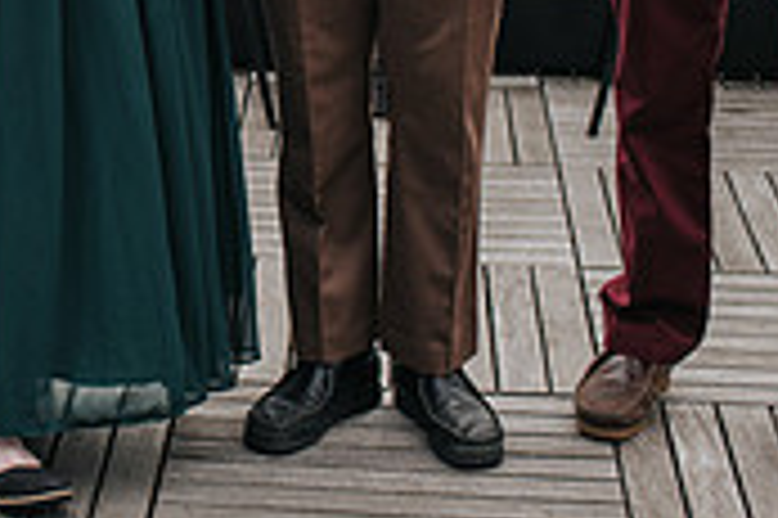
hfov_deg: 15.9
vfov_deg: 10.9
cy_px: -114
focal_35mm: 123
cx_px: -191
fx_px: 2656
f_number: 3.5
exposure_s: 1/1250
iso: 200
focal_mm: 35
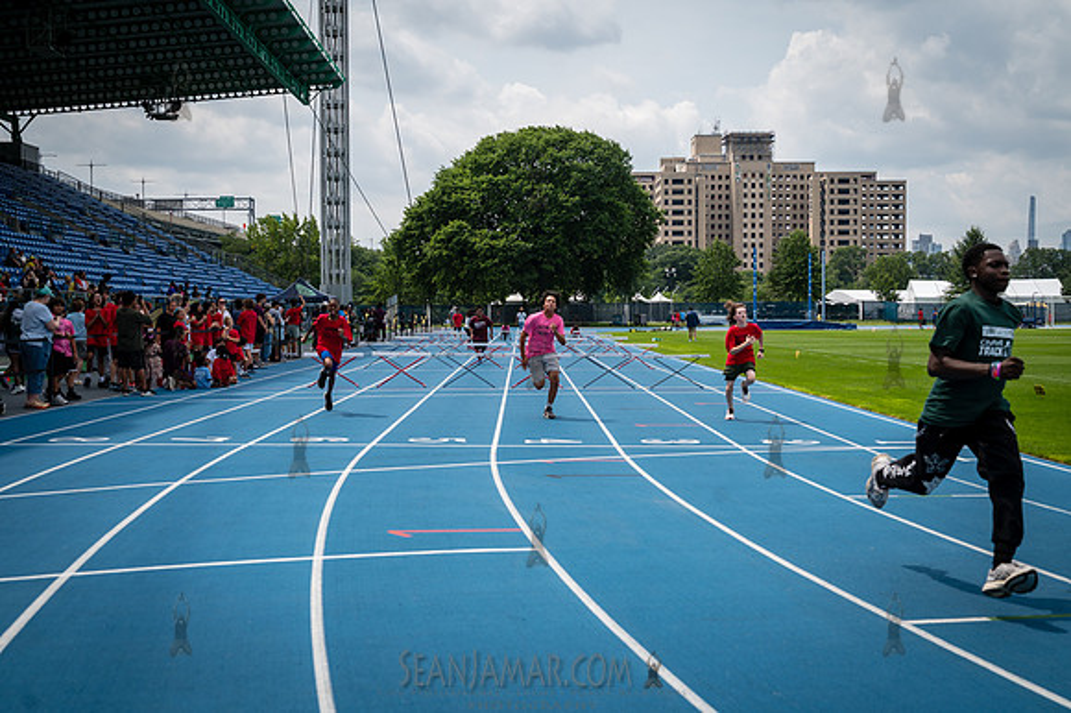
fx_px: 1276
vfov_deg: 31.2
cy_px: 356
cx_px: 536
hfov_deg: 45.5
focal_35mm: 43
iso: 100
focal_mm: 42
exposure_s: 1/800
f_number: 5
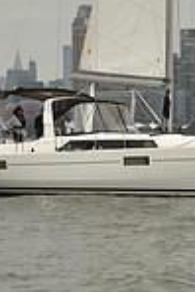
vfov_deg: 7.3
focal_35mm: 275
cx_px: 168
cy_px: -199
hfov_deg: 5.0
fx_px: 2229
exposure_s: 1/640
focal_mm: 70
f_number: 11
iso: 250
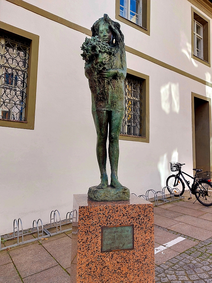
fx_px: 196
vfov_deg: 71.6
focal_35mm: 24
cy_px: 142
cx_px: 106
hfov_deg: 56.8
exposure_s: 1/156
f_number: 1.8
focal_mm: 5.23
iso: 25
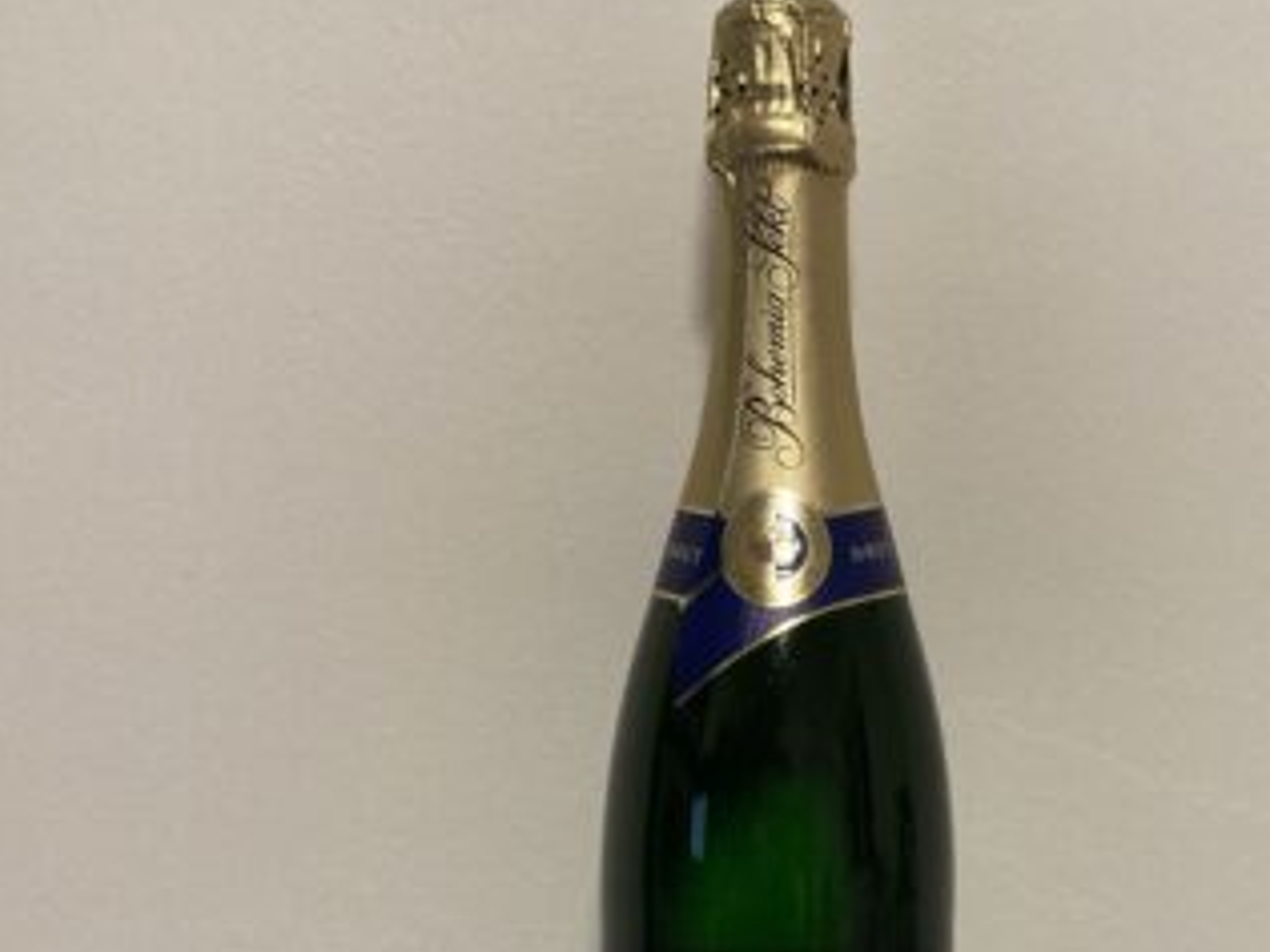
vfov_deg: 30.5
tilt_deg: -4.5
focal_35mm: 47
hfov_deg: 40.1
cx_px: 804
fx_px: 1724
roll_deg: -2.7
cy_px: 691
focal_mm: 3.99
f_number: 1.8
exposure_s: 1/60
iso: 250
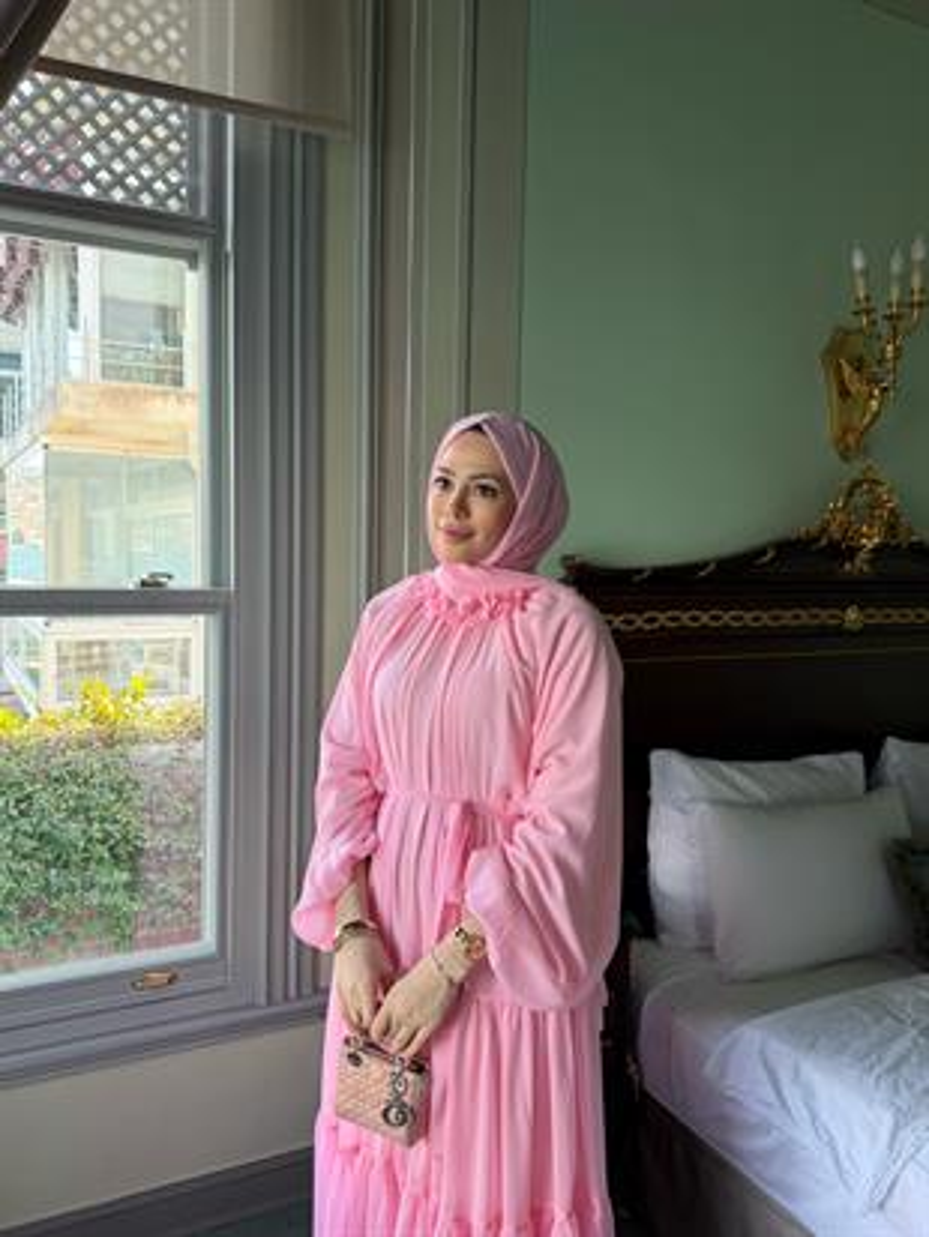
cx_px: 464
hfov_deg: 56.8
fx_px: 858
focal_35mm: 24
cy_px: 618
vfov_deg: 71.6
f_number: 1.78
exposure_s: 1/179
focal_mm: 6.76
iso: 125
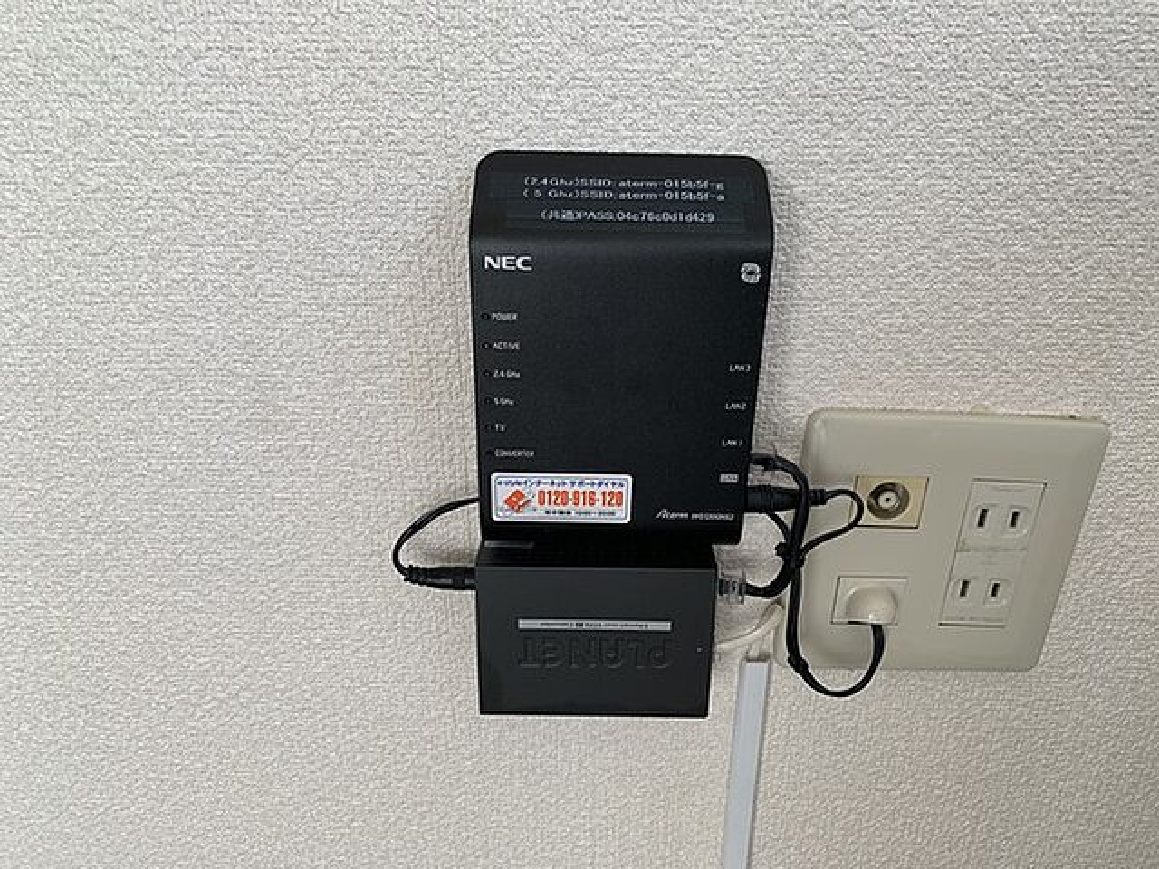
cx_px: 580
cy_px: 434
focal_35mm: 26
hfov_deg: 67.3
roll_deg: -0.2
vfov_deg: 53.1
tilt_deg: -26.7
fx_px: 871
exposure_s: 1/231
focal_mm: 4.25
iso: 25
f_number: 1.8
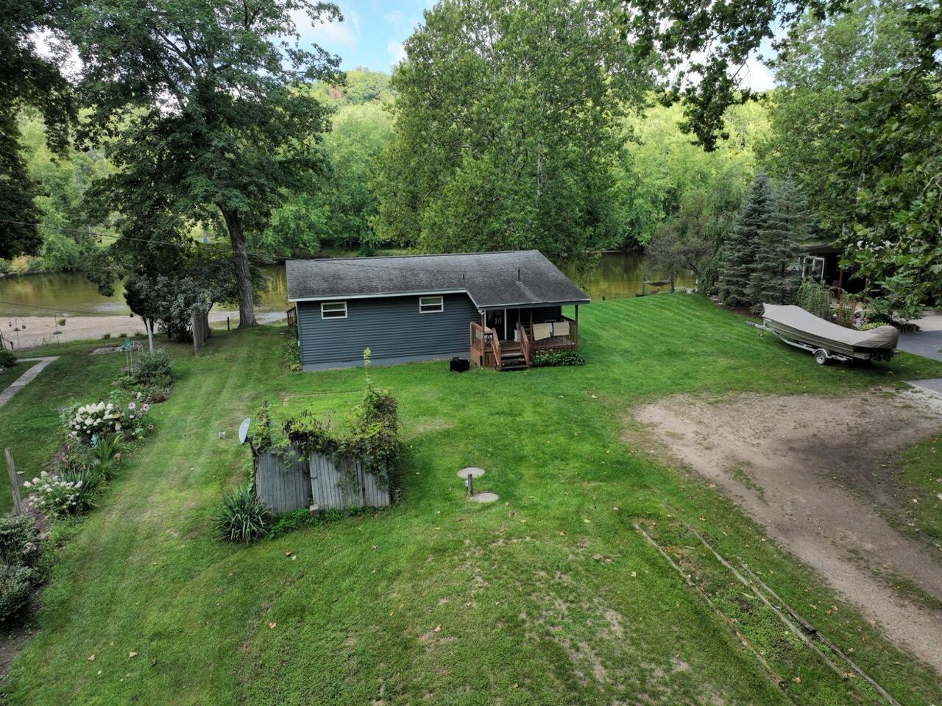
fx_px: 653
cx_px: 471
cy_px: 353
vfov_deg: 56.8
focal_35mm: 24
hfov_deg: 71.6
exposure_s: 1/40
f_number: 2.8
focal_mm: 12.29
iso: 130
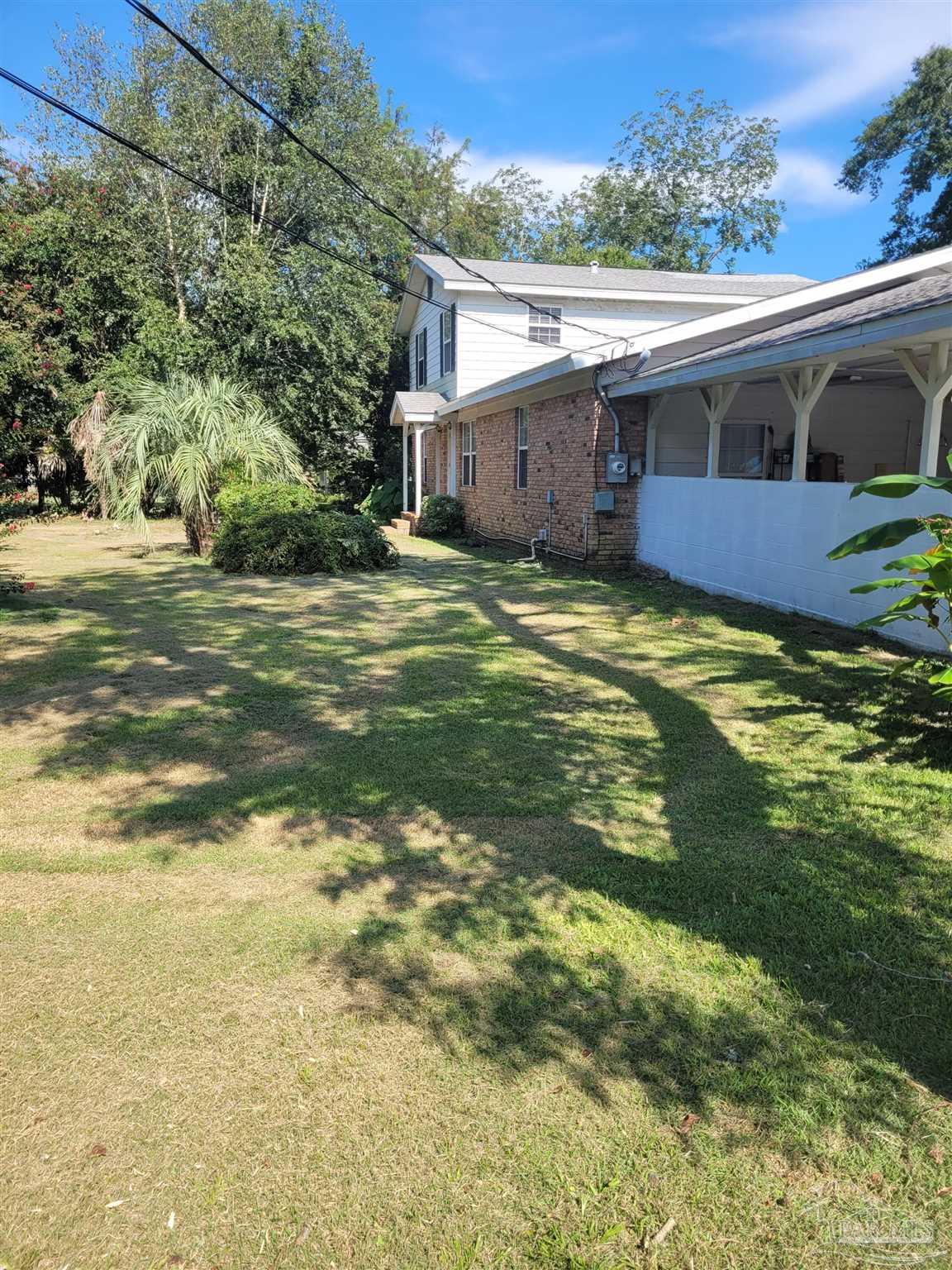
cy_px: 635
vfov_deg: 67.3
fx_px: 953
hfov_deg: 53.1
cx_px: 476
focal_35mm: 26
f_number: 1.8
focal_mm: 5.4
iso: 40
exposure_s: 1/1314
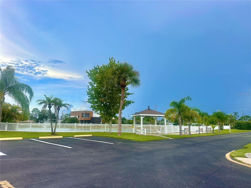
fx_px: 174
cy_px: 94
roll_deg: -2.3
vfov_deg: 56.8
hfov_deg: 71.6
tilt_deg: +10.2
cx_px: 126
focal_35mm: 24
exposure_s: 1/4016
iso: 80
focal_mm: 6.86
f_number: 1.78
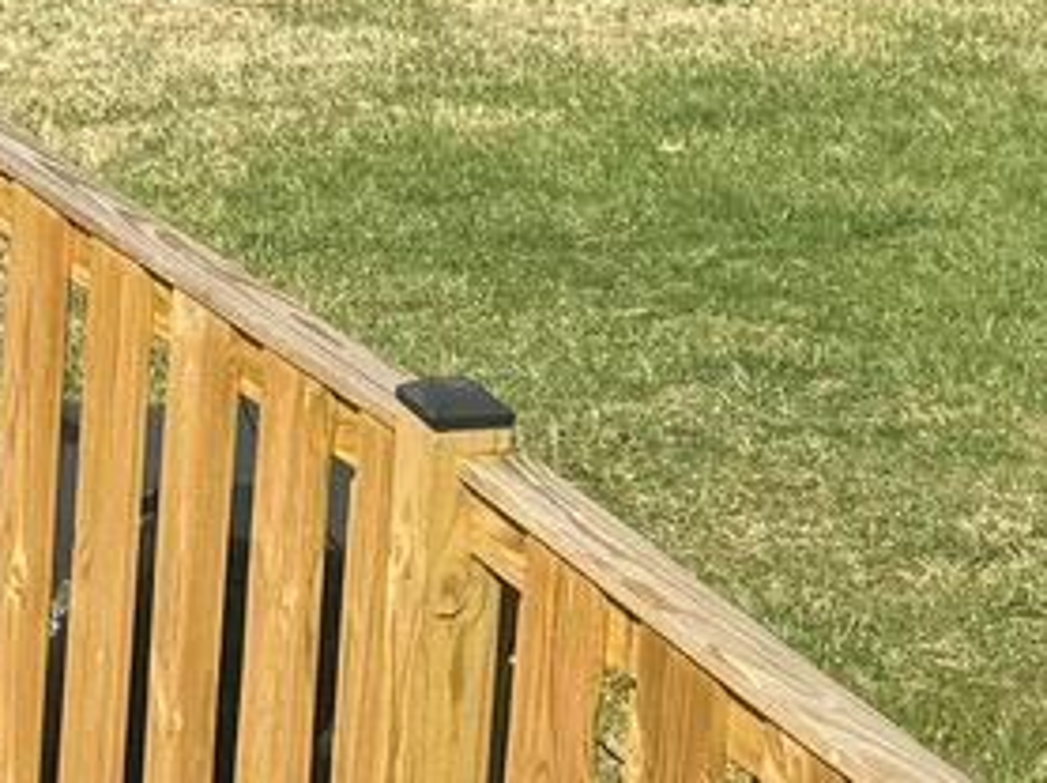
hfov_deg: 10.7
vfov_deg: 8.1
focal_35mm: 177
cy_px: -655
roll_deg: -1.2
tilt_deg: -10.5
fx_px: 5349
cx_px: -569
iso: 80
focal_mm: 6.76
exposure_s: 1/2833
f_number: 1.78
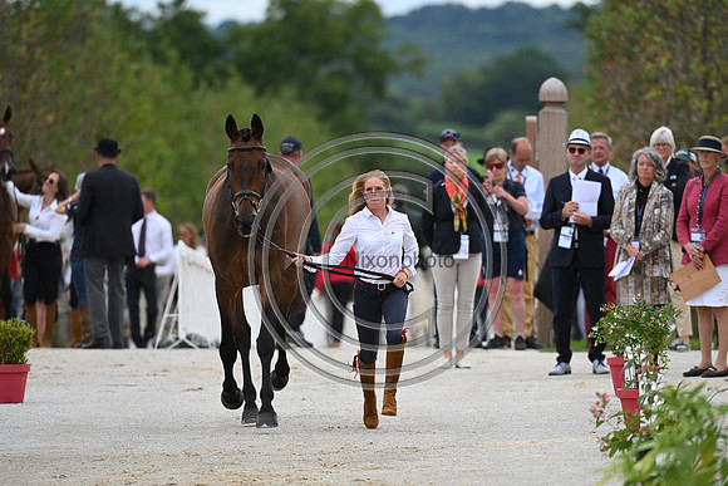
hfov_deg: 5.2
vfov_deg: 3.4
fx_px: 8090
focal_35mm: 400
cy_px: 243
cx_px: 364
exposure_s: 1/1600
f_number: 5.6
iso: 500
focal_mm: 400
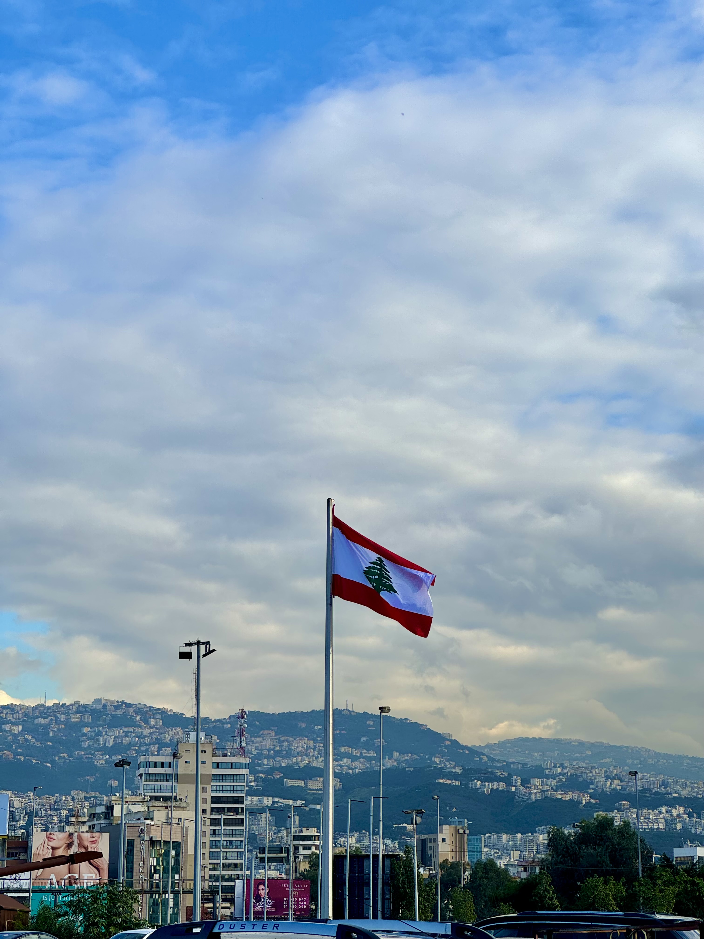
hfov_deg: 19.1
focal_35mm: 77
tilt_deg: +12.5
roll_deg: -0.4
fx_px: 2088
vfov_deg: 25.3
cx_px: 352
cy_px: 470
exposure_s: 1/791
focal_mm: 9
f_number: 2.8
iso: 25
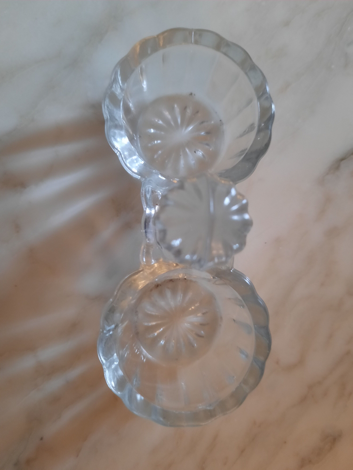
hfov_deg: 54.9
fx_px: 340
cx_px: 176
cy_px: 235
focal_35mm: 25
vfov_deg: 69.4
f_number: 2
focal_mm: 4.6
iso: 320
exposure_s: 1/33
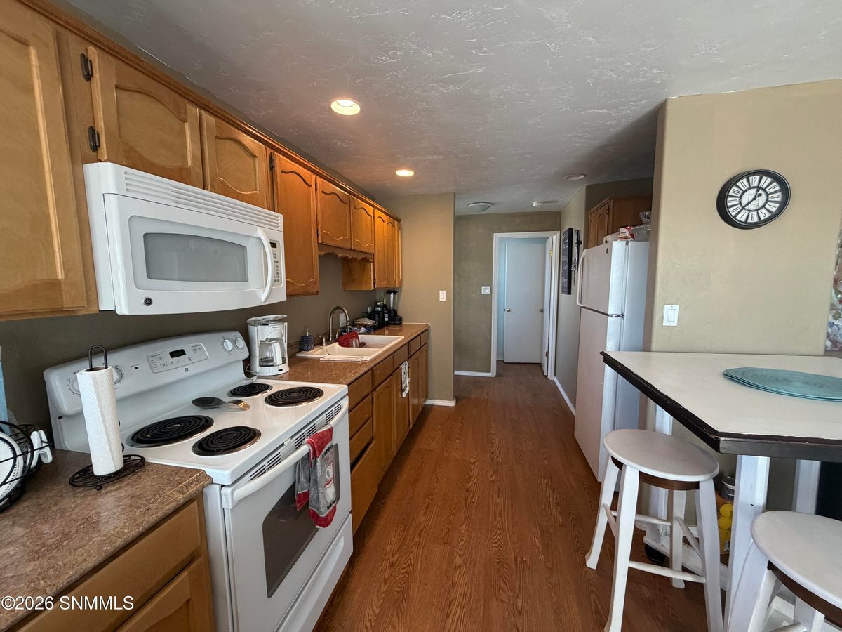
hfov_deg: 102.1
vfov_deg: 85.7
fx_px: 341
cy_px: 316
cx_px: 421
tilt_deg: -6.1
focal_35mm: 14
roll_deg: +0.1
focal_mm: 2.22
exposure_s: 1/110
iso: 320
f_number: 2.2
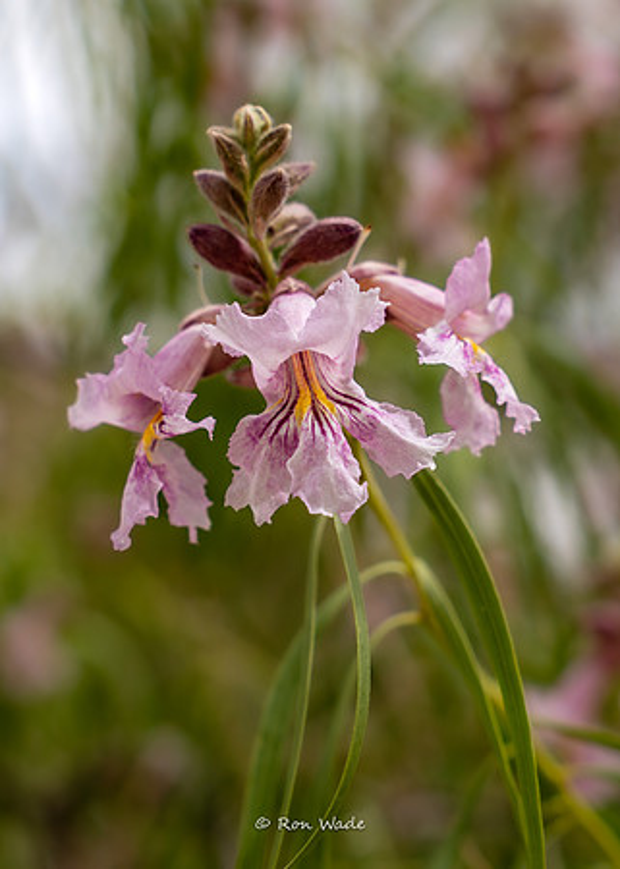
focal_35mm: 121
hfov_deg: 11.9
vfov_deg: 16.6
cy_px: 433
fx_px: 2985
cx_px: 361
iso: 160
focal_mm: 70
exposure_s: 1/1250
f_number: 5.6
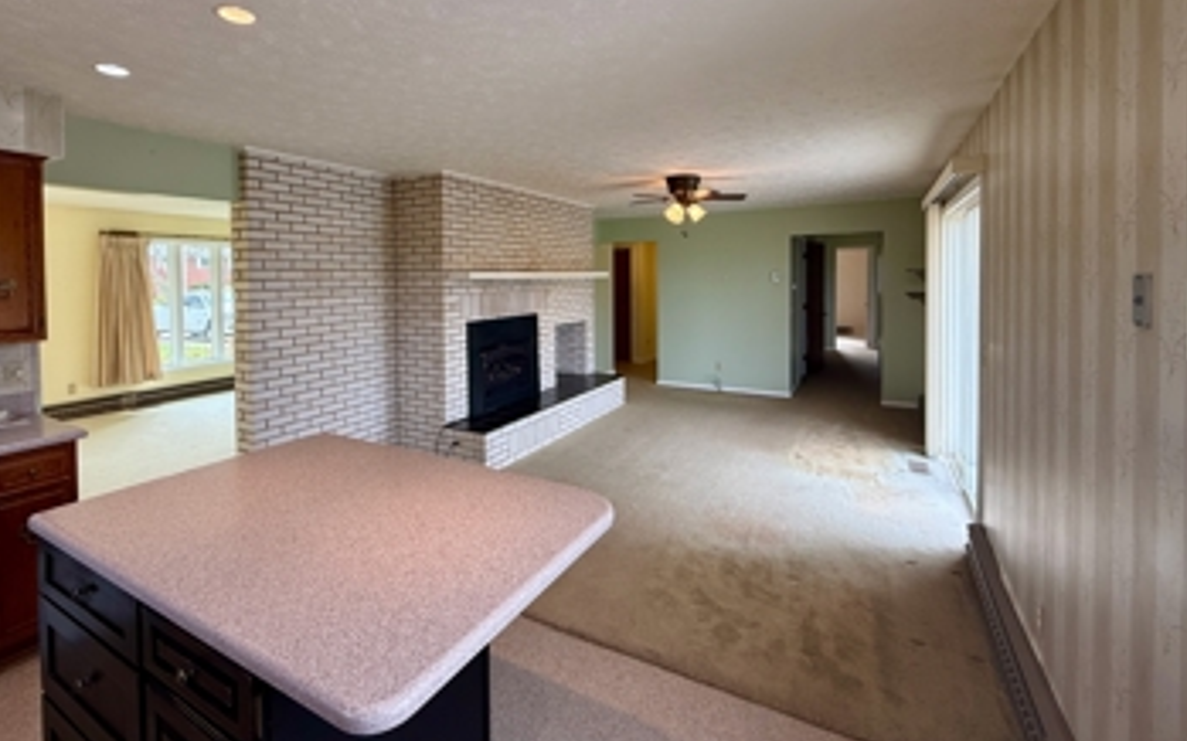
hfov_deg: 94.2
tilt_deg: -0.6
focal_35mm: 17
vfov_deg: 67.2
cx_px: 554
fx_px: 550
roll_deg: +0.5
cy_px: 289
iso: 100
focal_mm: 2.22
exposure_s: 1/120
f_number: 2.2
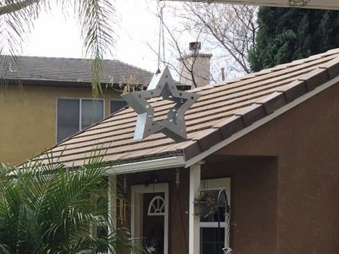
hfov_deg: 20.7
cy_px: 270
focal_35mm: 89
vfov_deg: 16.2
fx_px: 871
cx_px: -62
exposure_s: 1/879
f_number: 2.2
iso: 32
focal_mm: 4.15
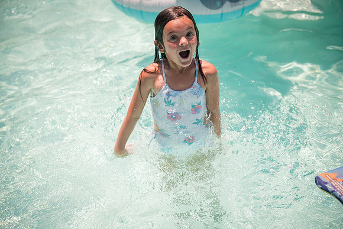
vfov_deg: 19.5
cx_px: 172
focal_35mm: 70
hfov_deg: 28.8
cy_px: 114
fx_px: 667
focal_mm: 70
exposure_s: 1/4000
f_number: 2.8
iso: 160
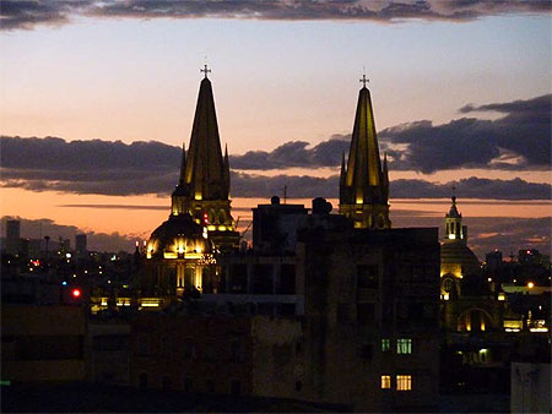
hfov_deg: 12.5
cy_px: 207
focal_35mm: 158
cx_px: 276
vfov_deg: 9.4
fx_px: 2521
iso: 800
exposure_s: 1/8
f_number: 4.5
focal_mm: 25.9
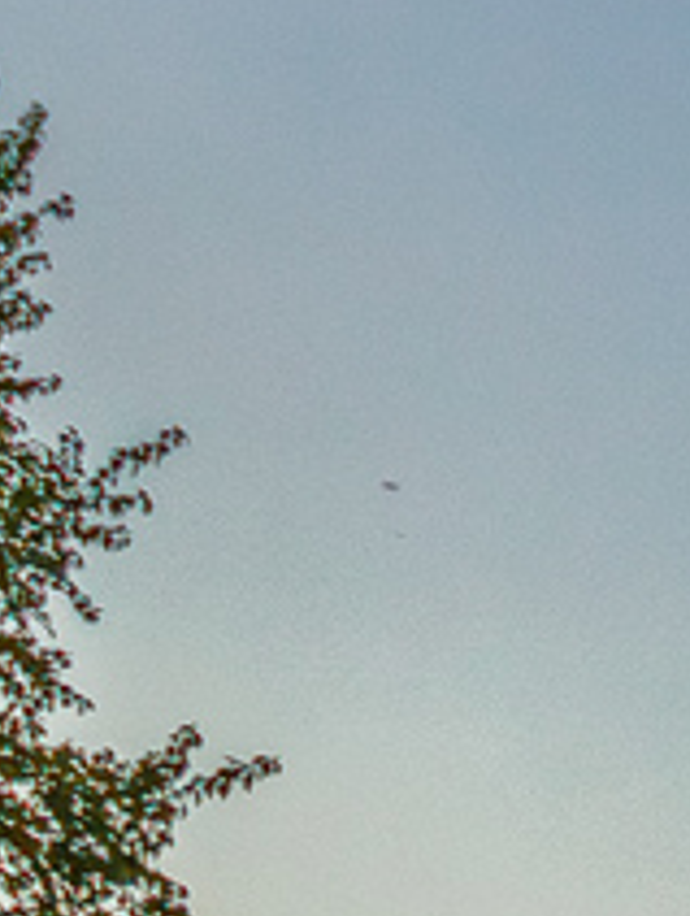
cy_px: 1131
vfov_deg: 9.3
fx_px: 5564
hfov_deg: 6.4
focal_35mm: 210
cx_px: 2222
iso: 800
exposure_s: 1/200
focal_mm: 22
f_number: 6.3
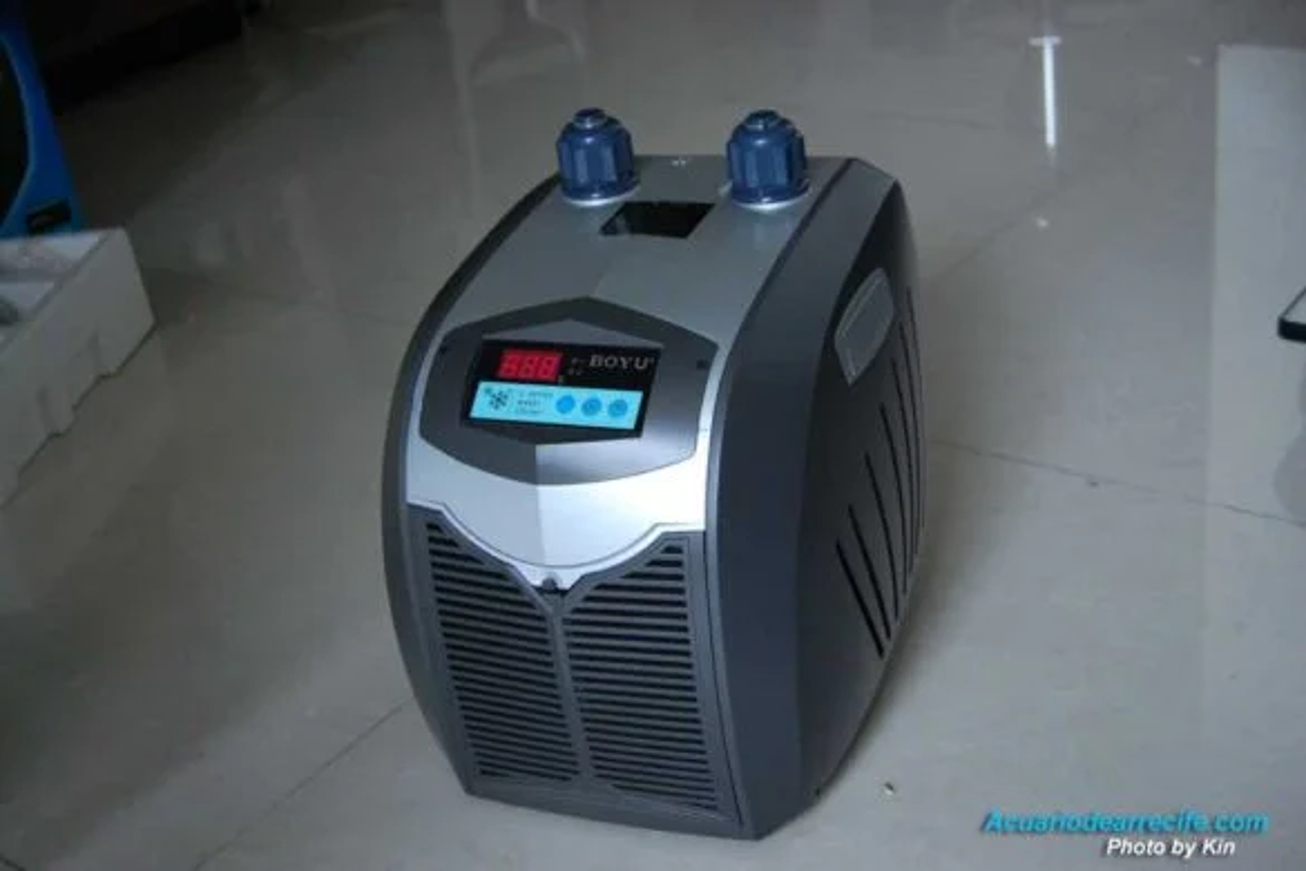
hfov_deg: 41.1
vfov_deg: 28.1
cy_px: 436
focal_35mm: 48
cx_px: 653
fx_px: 1741
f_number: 4.5
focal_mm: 32
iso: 800
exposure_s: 1/100
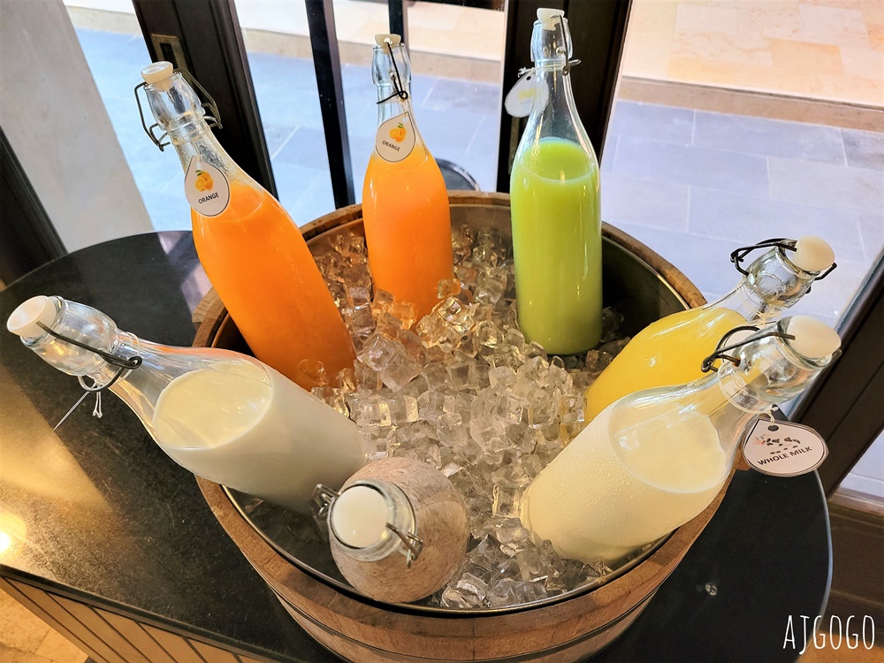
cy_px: 332
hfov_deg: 67.3
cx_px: 442
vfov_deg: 53.1
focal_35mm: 26
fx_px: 664
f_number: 1.8
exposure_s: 1/50
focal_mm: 5.4
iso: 400
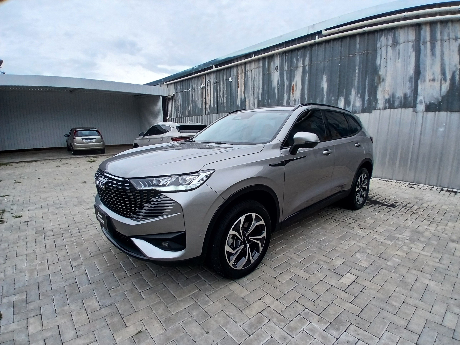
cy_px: 172
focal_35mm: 17
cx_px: 230
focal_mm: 1.4
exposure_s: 1/1362
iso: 50
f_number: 2.2
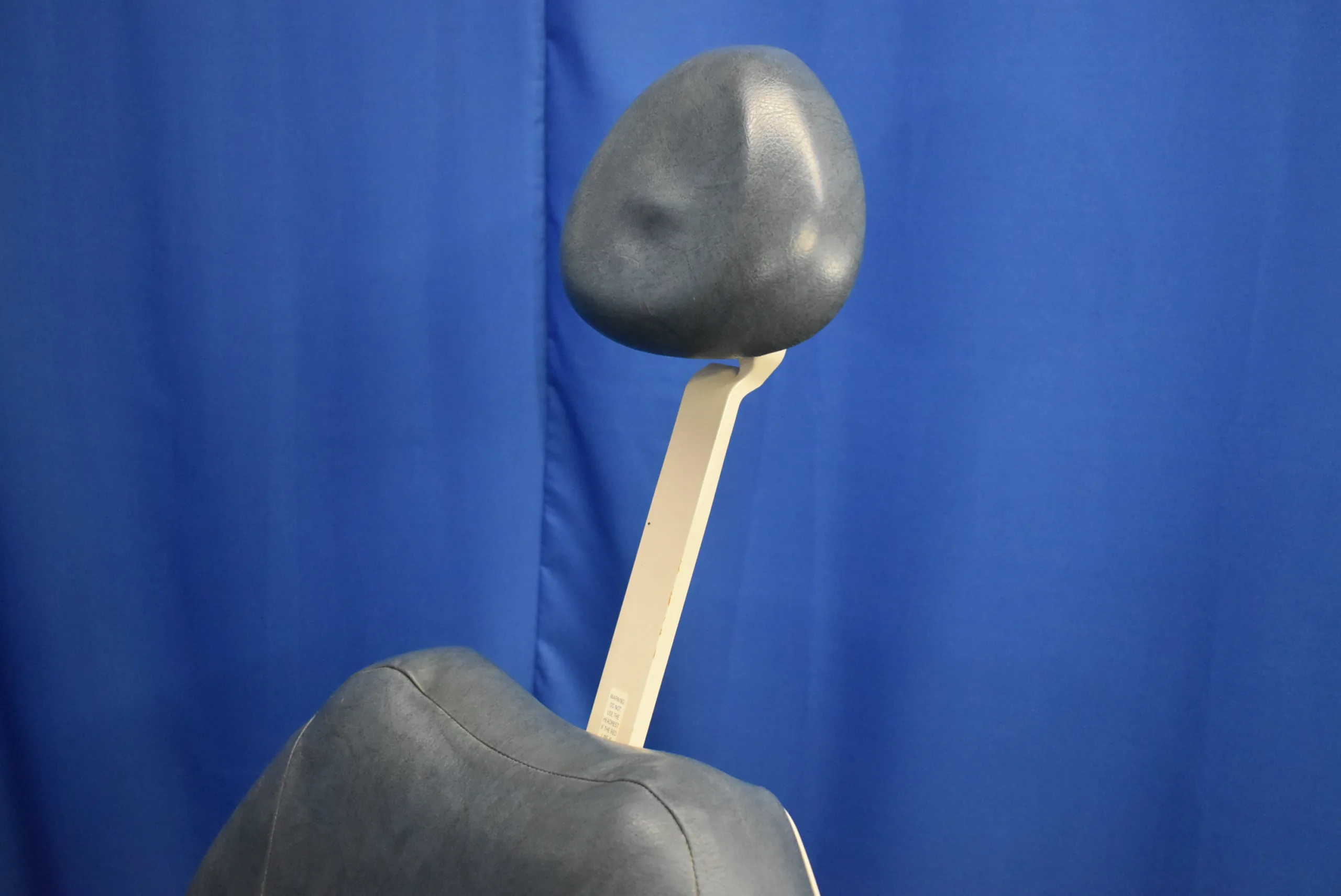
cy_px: 448
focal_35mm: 46
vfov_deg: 29.0
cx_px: 670
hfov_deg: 42.3
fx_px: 1733
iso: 3600
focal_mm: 31
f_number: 4.2
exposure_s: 1/125
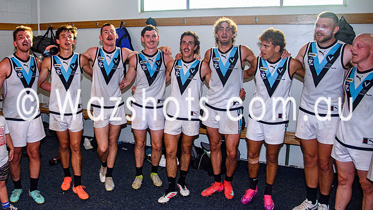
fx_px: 311
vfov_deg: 37.2
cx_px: 143
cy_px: 91
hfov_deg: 61.2
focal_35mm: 31
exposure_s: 1/160
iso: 100
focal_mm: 16
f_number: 3.2
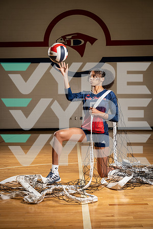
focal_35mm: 53
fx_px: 338
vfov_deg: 37.5
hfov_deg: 25.5
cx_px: 76
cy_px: 114
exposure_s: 1/250
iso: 320
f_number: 5.6
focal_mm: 53
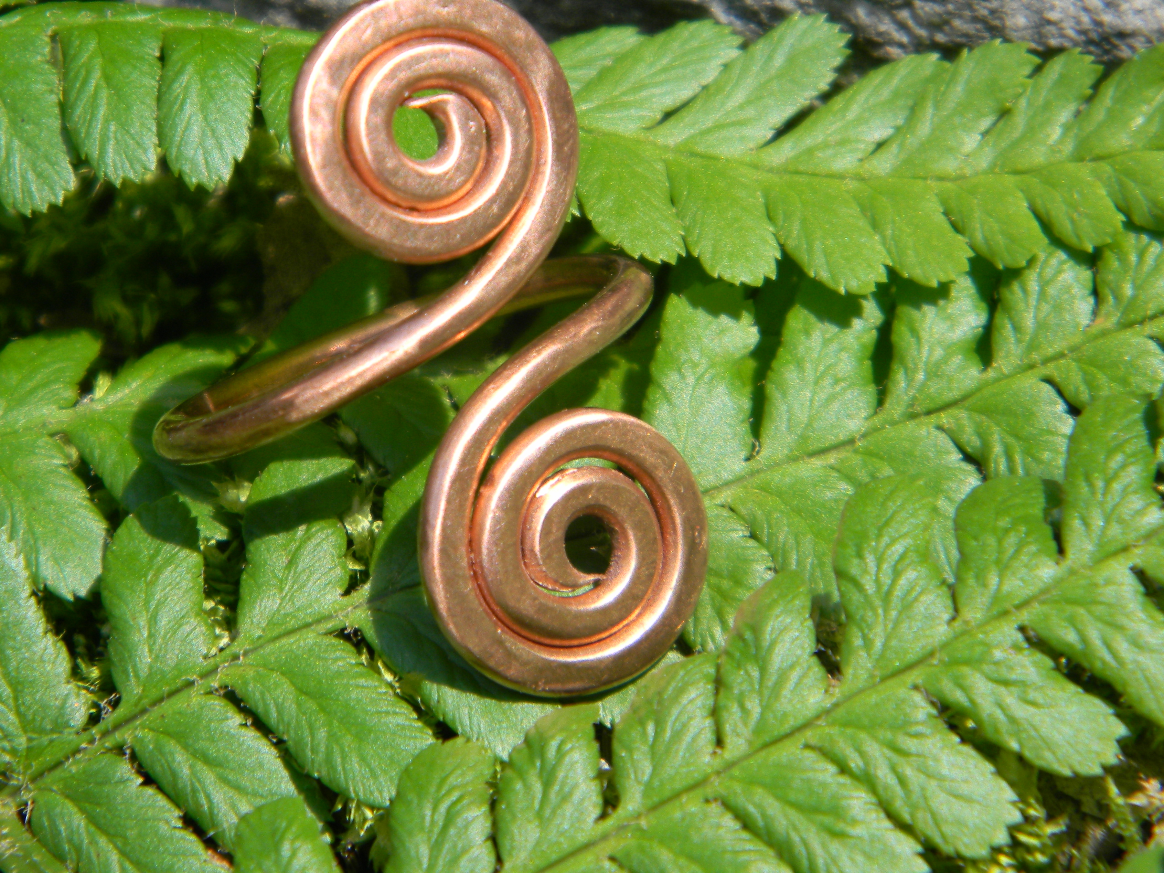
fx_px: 5884
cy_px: 387
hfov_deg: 11.3
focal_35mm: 175
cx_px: 477
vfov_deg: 8.5
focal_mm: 26.8
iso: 80
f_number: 5
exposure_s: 1/234
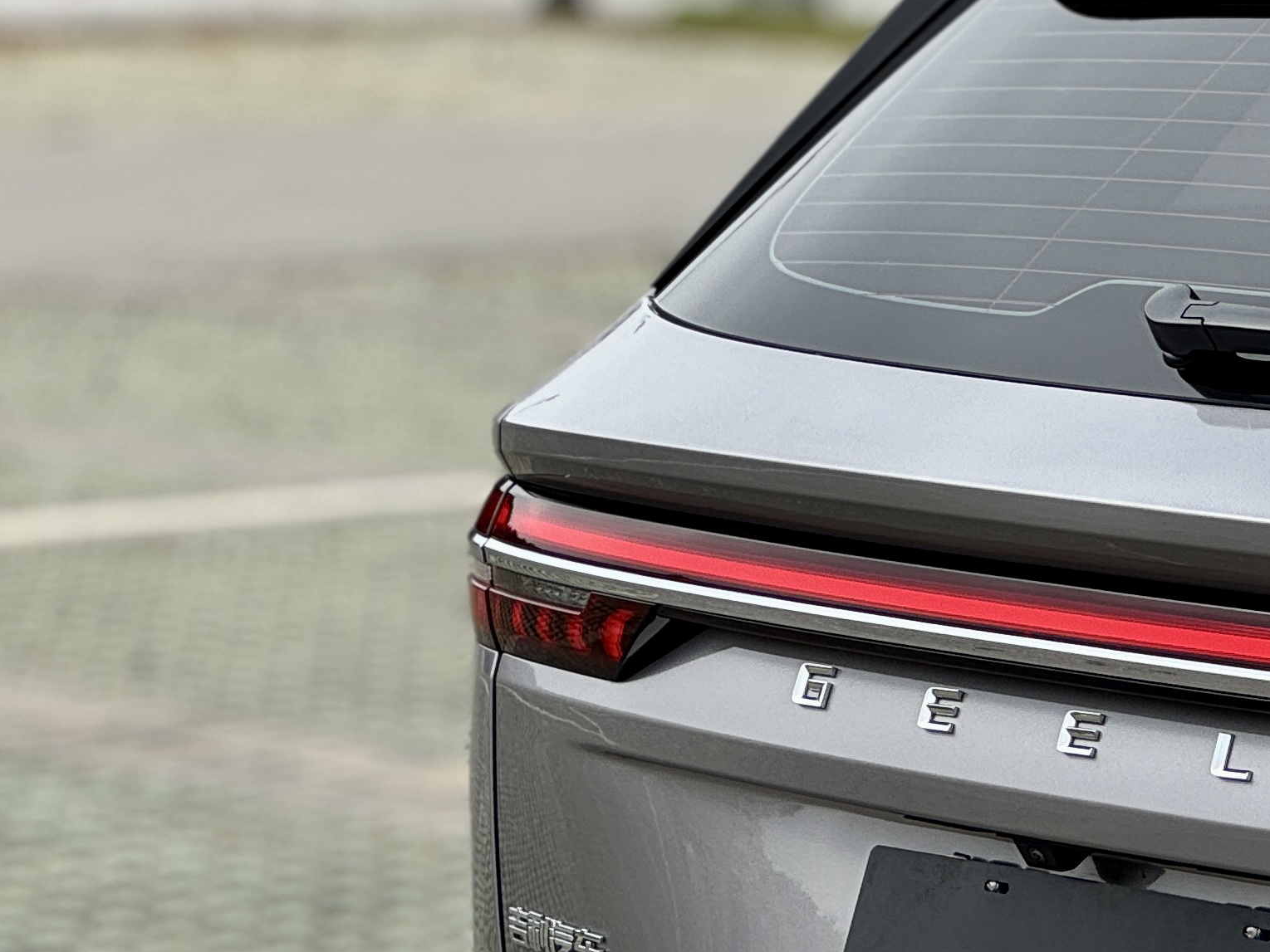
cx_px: 929
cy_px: 708
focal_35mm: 203
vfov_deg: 7.3
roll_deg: +0.9
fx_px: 7448
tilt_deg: -6.1
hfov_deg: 9.7
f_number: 2.8
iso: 25
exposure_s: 1/314
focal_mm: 9
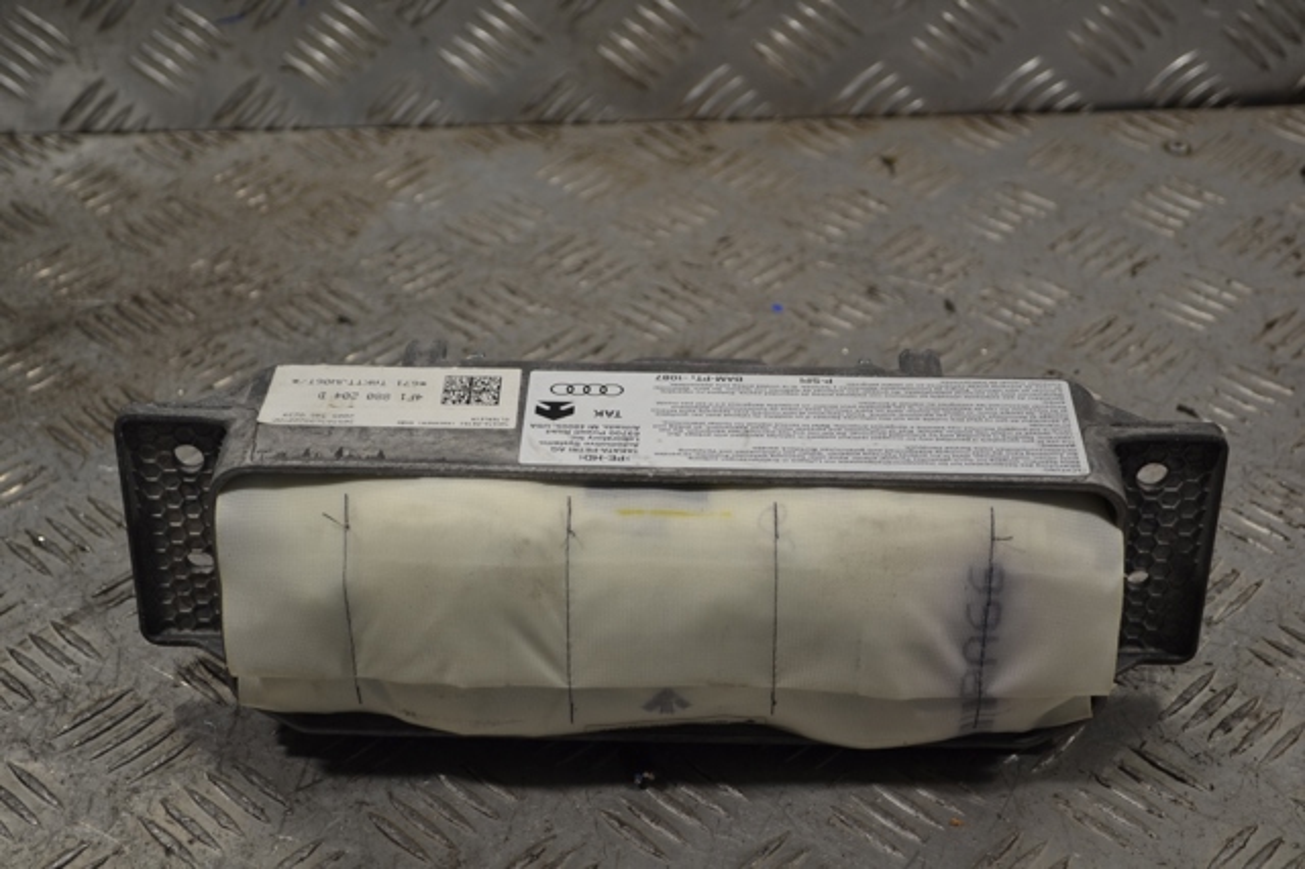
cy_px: 434
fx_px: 2391
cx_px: 652
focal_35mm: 66
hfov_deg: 30.5
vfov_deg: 20.6
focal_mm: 44
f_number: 5.3
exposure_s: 1/50
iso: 100
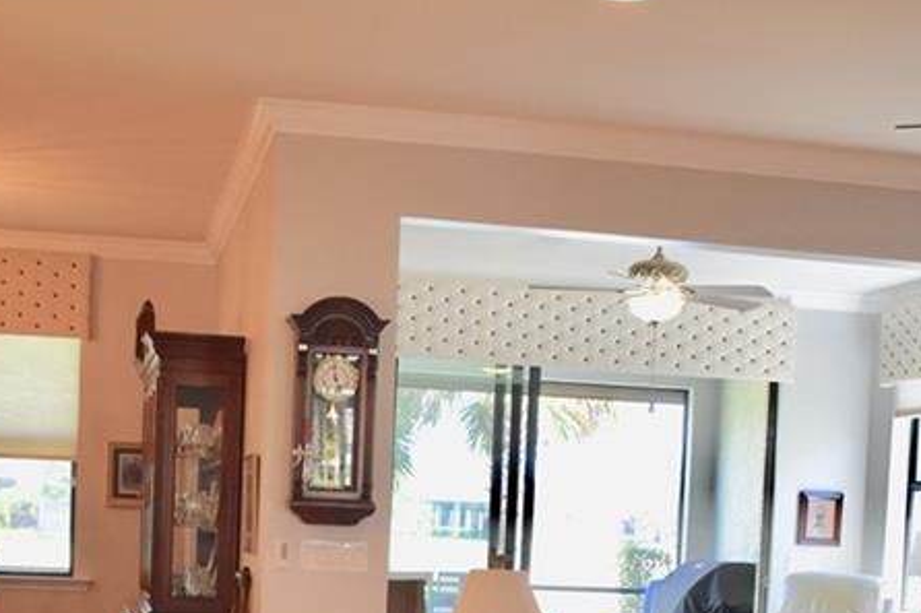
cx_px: 467
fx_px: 1585
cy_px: 685
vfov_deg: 20.8
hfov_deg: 32.4
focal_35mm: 62
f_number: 3.5
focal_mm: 18
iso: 900
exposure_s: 1/125
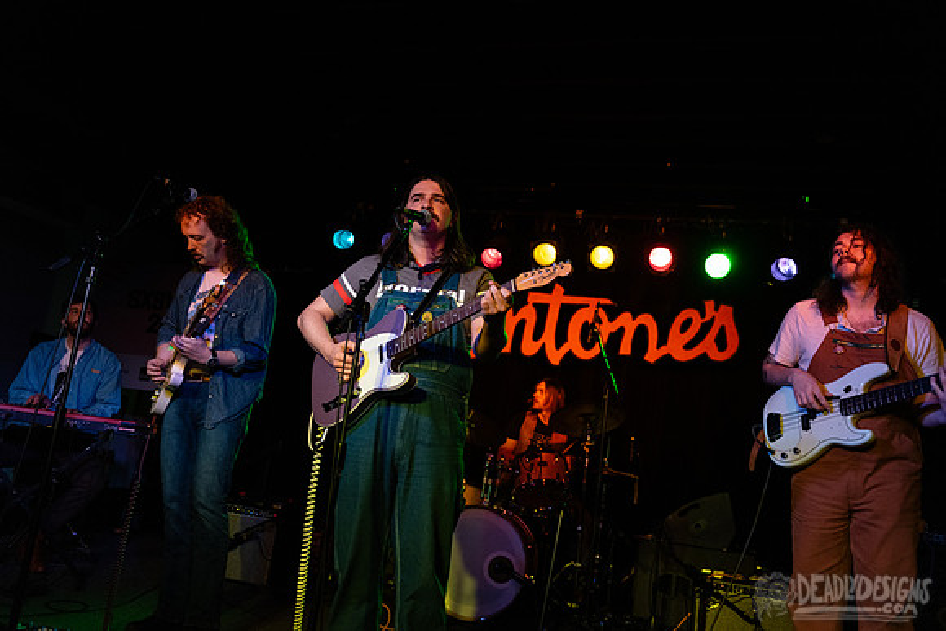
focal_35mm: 31
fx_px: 815
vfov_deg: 42.3
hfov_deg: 60.3
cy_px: 316
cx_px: 473
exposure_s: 1/125
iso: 2000
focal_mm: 31
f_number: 3.2
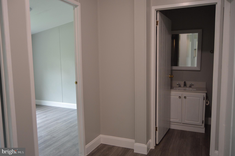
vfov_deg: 47.8
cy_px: 78
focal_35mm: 27
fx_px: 176
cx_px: 118
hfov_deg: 67.4
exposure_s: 1/60
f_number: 3.5
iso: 640
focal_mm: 18
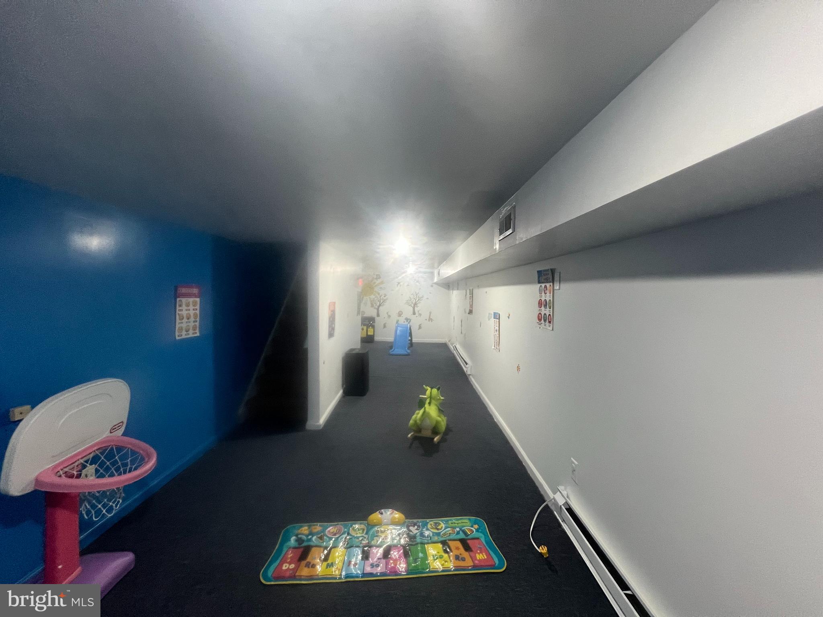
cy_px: 308
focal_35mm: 13
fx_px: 309
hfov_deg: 106.2
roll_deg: +0.1
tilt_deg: -1.3
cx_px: 412
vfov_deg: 89.9
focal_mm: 1.57
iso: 320
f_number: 1.8
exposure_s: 1/60
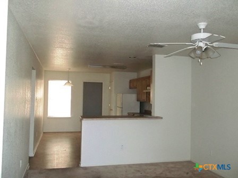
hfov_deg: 55.4
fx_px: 227
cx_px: 119
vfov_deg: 42.9
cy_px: 89
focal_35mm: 33
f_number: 3.3
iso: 320
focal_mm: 5.9
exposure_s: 1/80
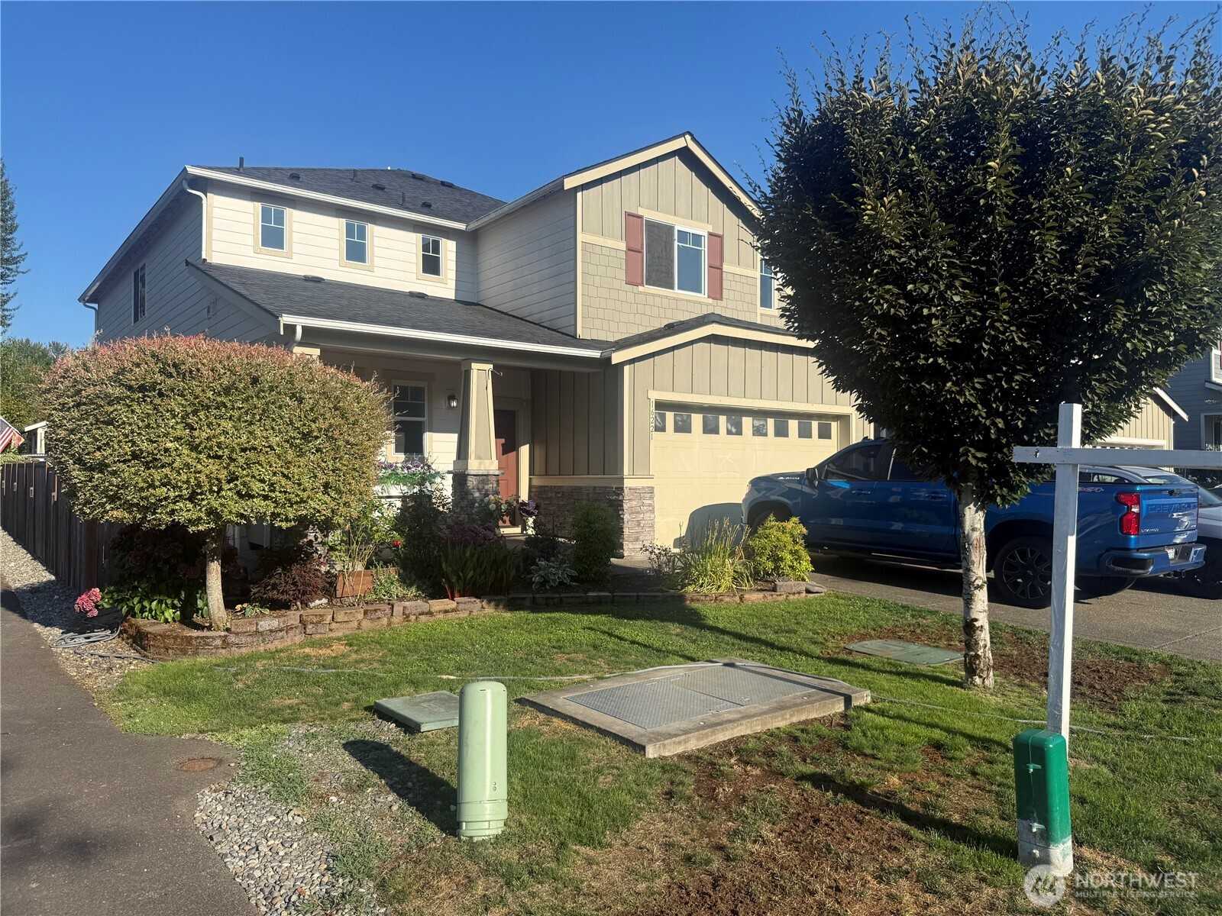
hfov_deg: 71.6
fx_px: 847
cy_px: 458
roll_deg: -0.1
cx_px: 611
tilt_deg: +1.0
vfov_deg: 56.8
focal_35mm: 24
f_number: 1.78
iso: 80
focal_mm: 6.76
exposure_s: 1/3953
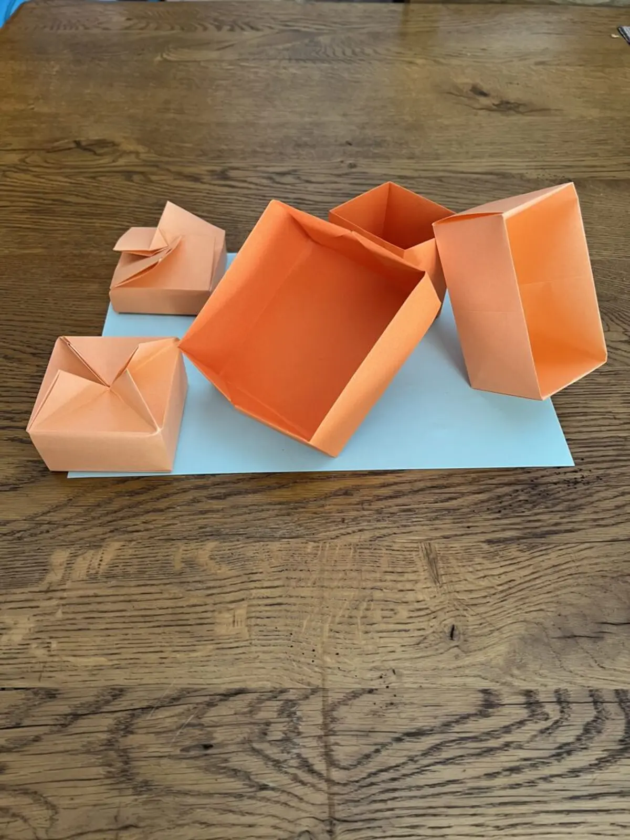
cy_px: 420
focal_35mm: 26
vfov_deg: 67.3
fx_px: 631
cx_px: 315
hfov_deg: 53.1
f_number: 1.5
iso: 320
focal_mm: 5.7
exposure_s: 1/60
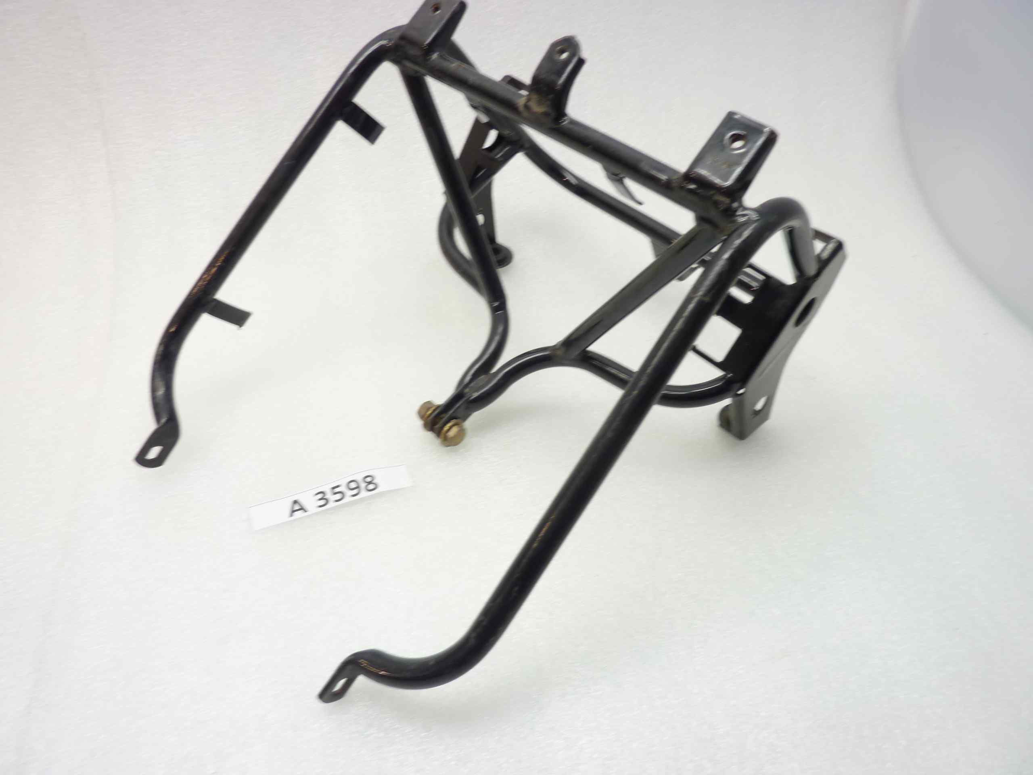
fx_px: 746
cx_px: 516
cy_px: 388
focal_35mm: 25
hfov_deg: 69.4
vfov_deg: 54.9
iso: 80
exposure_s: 1/13
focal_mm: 4.1
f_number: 3.3
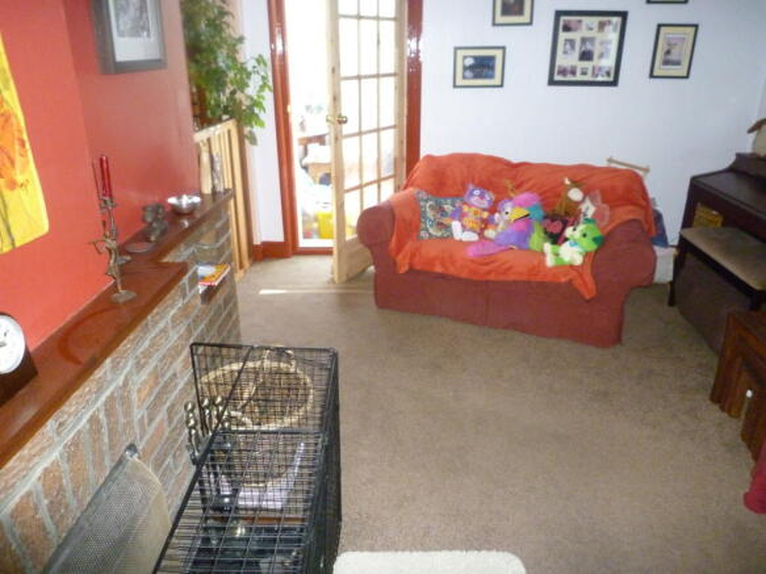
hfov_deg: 67.3
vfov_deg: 53.0
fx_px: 575
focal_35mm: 26
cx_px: 383
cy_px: 287
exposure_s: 1/30
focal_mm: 4.5
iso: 640
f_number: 2.8
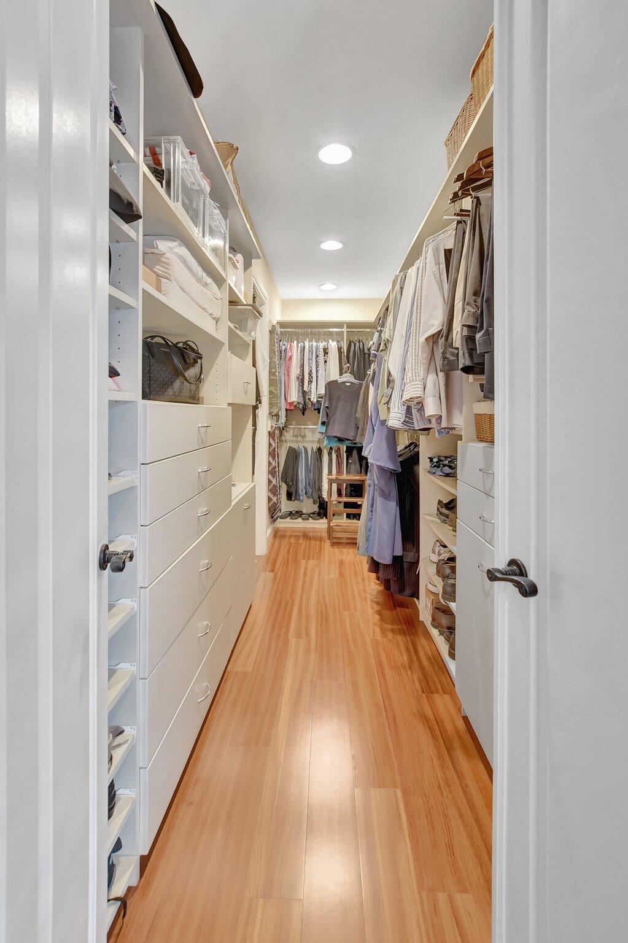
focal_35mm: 15
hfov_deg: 77.3
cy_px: 472
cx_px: 314
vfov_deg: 100.4
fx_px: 393
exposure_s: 1/2
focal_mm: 10
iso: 1000
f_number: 9
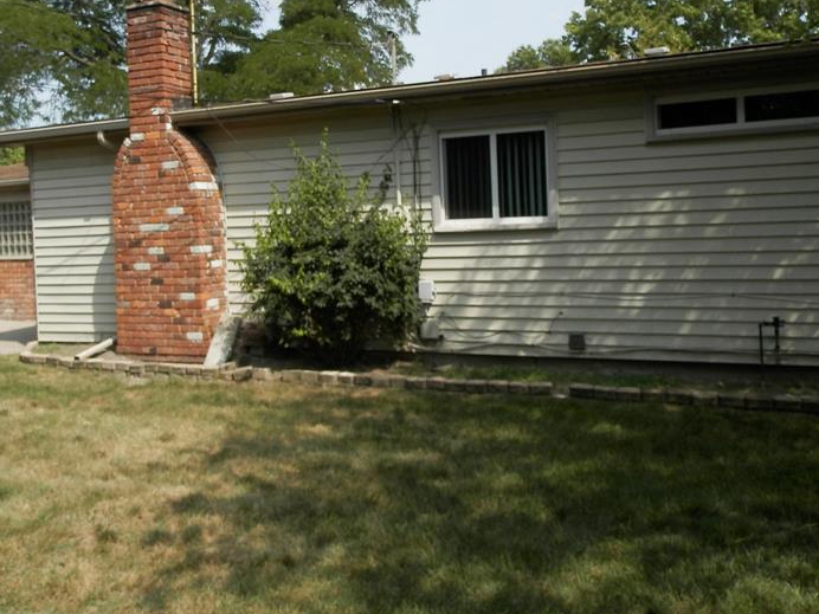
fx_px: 875
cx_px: 379
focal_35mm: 37
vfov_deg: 38.5
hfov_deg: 50.1
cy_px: 241
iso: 80
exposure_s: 1/800
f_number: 3.1
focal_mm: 4.5
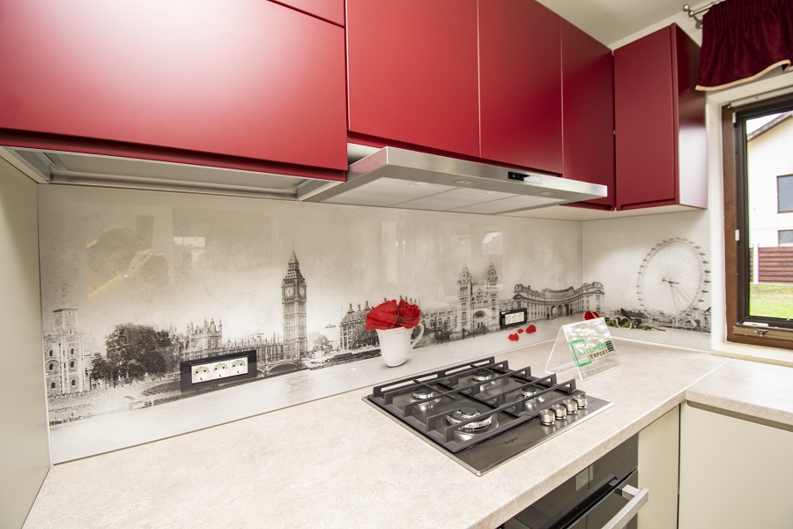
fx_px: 330
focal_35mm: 15
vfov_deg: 77.3
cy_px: 264
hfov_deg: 100.4
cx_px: 396
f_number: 6.3
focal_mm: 10
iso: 320
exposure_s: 1/20
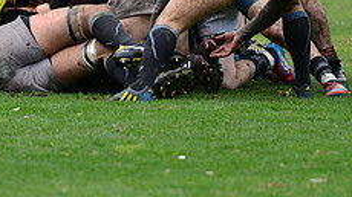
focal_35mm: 714
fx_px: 6660
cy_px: -94
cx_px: 101
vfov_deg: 1.7
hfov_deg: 3.0
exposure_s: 1/500
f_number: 4
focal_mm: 270
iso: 1250
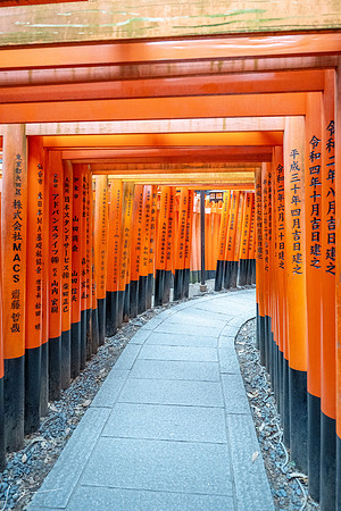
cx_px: 170
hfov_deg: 51.3
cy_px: 256
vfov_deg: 71.5
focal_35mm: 25
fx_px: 355
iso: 5000
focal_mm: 25
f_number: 4
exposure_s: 1/500
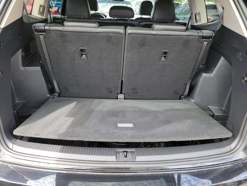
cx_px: 124
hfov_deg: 71.6
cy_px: 93
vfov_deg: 56.8
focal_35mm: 24
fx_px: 171
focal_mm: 6.7
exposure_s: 1/59
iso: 55
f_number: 1.8
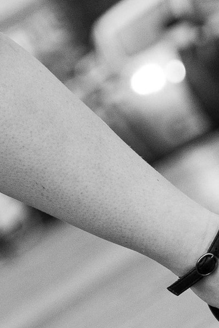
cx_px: 126
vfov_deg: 4.2
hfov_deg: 2.8
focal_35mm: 487
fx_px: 4444
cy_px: 200
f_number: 3.5
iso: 1600
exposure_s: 1/1250
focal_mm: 70
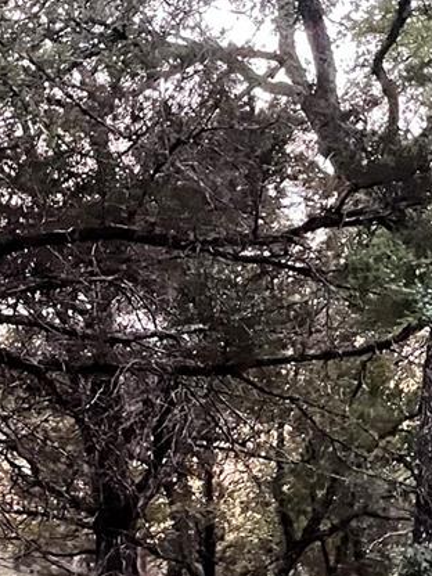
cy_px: 728
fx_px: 1597
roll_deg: -1.5
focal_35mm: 96
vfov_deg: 19.1
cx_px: -94
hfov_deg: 14.9
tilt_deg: -1.3
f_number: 1.6
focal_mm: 4.2
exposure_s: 1/30
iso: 800
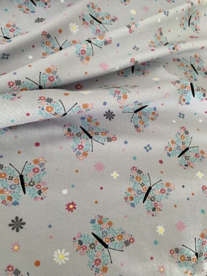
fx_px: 207
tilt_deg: -66.6
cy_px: 138
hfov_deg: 53.1
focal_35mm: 26
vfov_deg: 67.3
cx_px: 104
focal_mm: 4.25
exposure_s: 1/122
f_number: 1.8
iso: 50
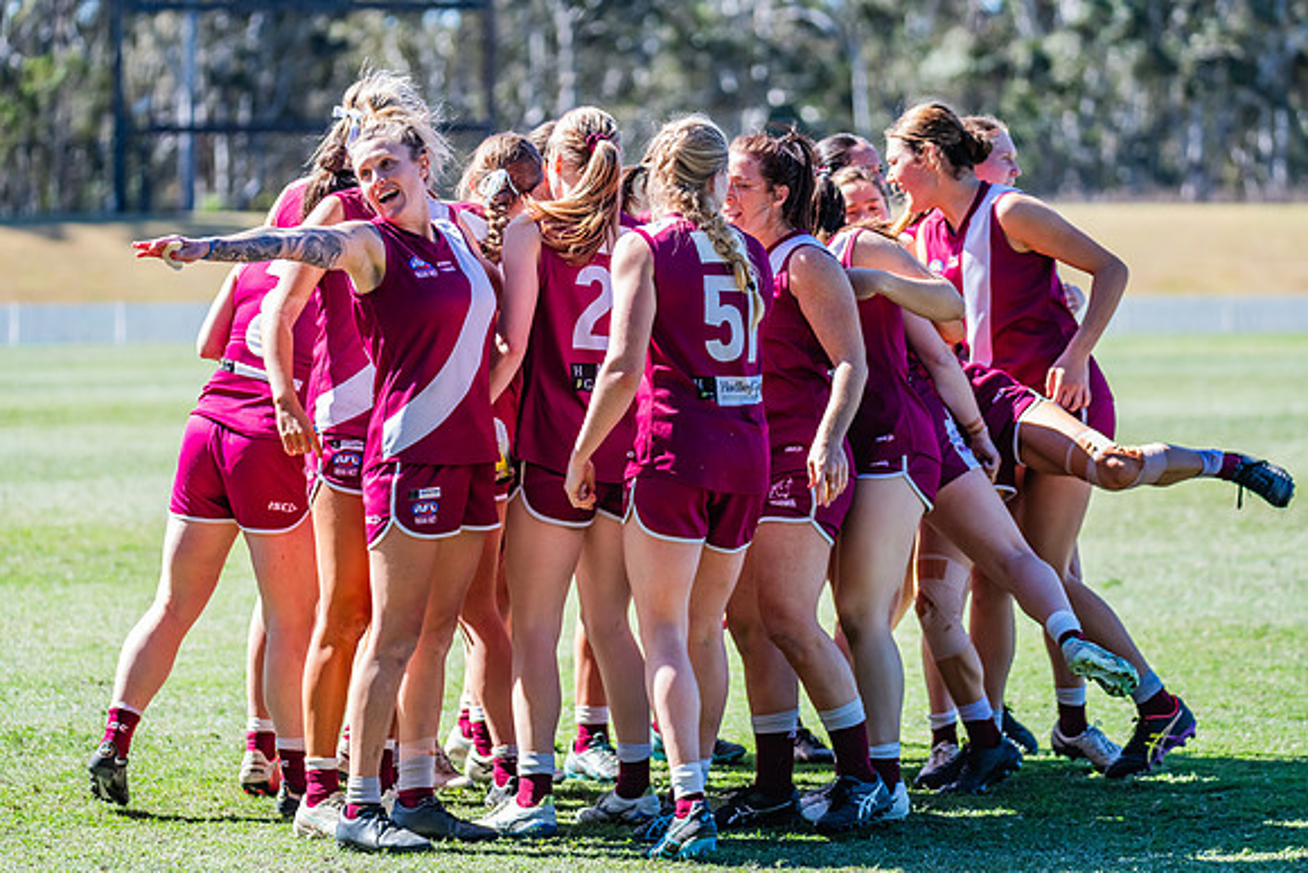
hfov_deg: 12.1
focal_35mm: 170
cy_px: 436
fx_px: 6178
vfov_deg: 8.1
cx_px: 654
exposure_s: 1/1600
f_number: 4
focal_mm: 170
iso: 900
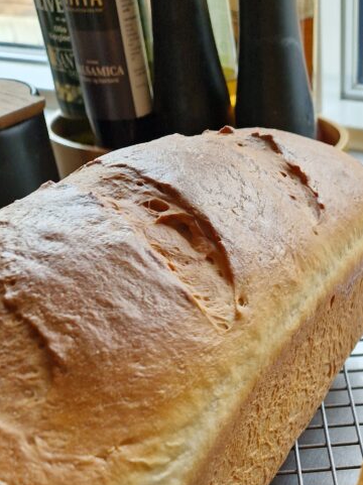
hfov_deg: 28.3
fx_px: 686
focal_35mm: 49
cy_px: 510
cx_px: 338
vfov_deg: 34.5
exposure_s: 1/180
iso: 64
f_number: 1.8
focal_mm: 5.4
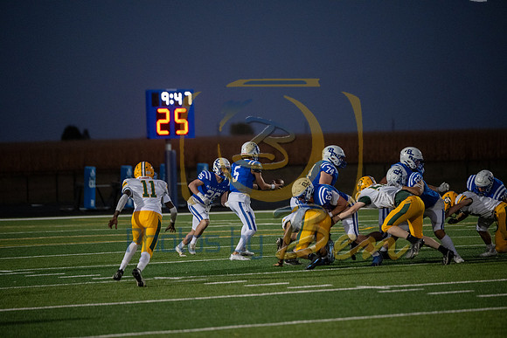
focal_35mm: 200
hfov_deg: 10.3
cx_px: 254
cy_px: 169
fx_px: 2817
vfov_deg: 6.9
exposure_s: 1/1250
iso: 2500
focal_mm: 200
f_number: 2.8
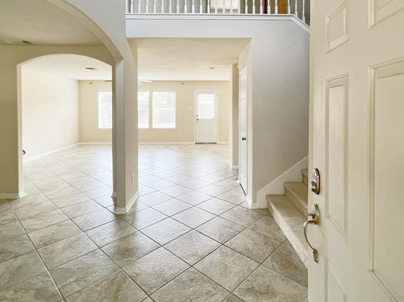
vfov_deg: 67.4
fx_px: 222
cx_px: 210
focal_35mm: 19
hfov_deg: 84.7
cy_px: 109
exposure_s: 1/99
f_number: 1.8
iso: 80
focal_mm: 1.57
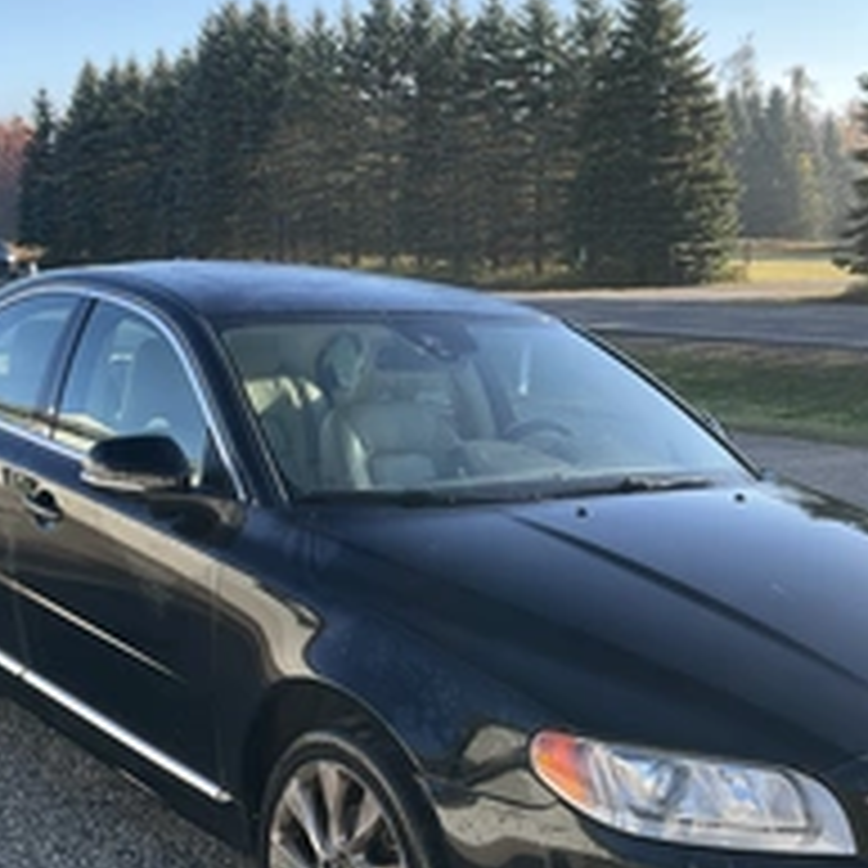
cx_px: 477
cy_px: 558
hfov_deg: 32.2
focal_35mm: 53
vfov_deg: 32.0
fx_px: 1504
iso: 25
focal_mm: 3
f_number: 1.8
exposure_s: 1/446
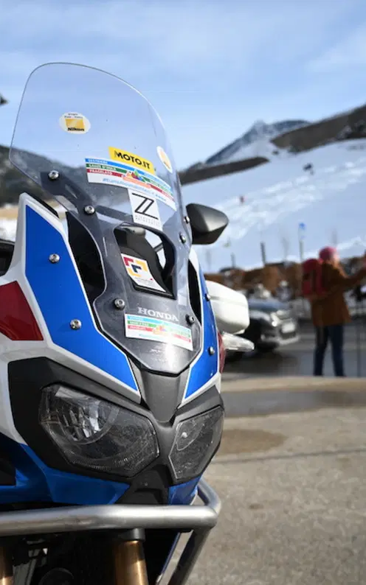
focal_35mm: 41
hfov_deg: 31.0
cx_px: 100
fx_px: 651
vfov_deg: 48.5
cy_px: 292
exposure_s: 1/1000
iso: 100
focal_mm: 26.5
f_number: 4
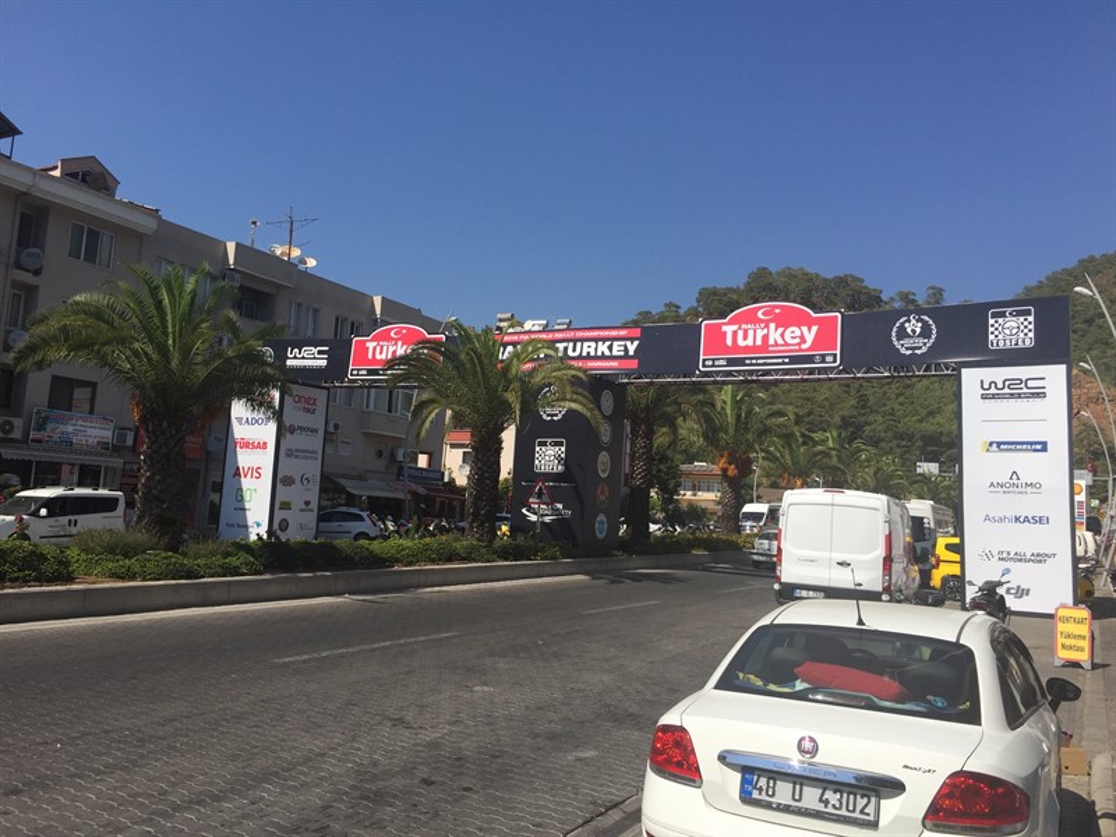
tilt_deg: +8.0
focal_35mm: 29
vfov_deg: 48.2
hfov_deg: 61.7
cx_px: 558
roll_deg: -5.6
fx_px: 935
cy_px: 418
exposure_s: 1/3300
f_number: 2.2
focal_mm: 4.15
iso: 32
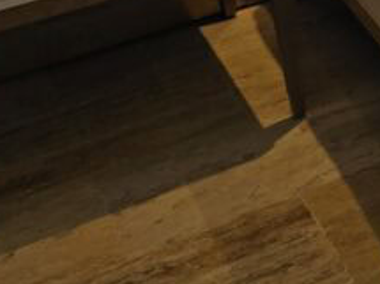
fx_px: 1371
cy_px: -339
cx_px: 870
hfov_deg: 12.7
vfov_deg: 10.6
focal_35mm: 125
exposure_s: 1/120
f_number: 1.7
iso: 50
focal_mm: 6.3
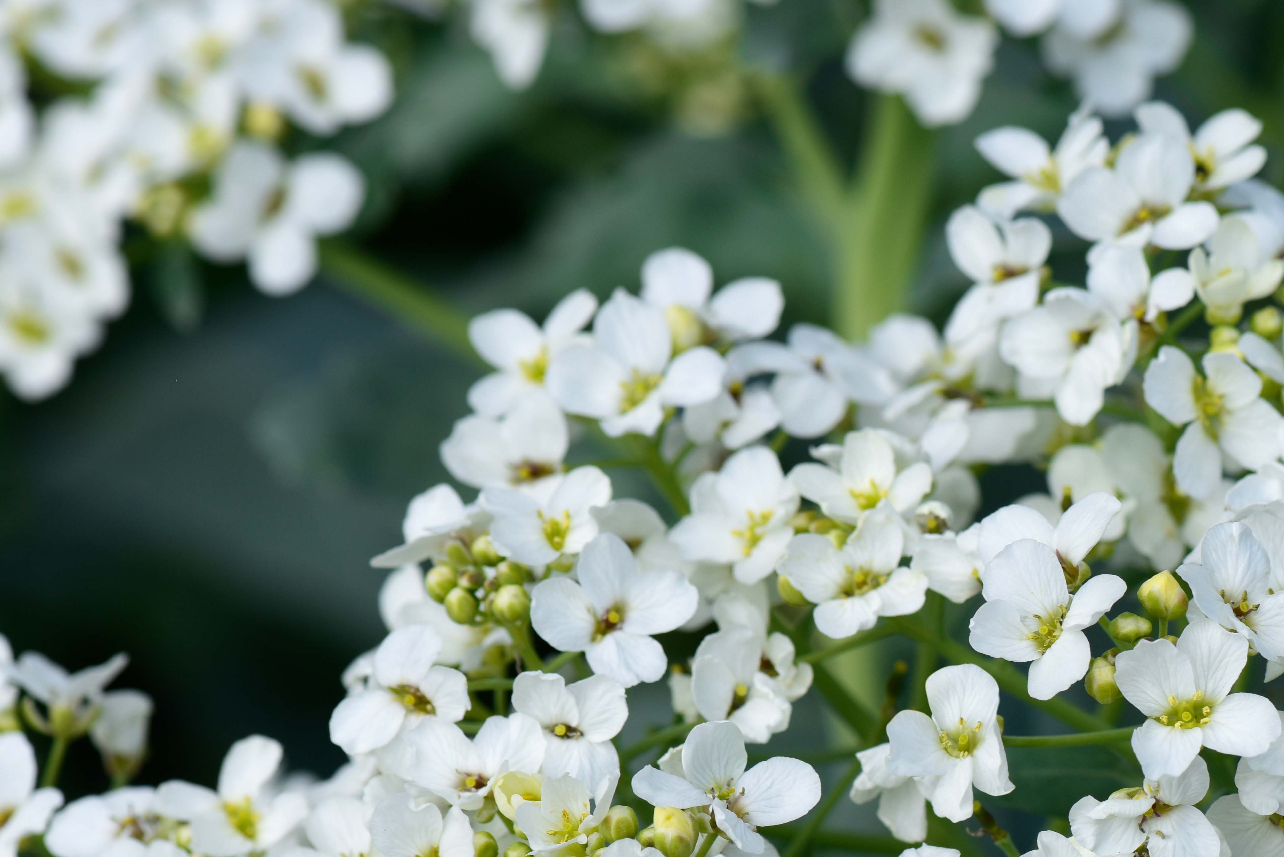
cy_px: 777
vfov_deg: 6.8
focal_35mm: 201
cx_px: 1214
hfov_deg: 10.2
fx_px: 7171
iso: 160
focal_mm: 105
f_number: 10
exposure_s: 1/200
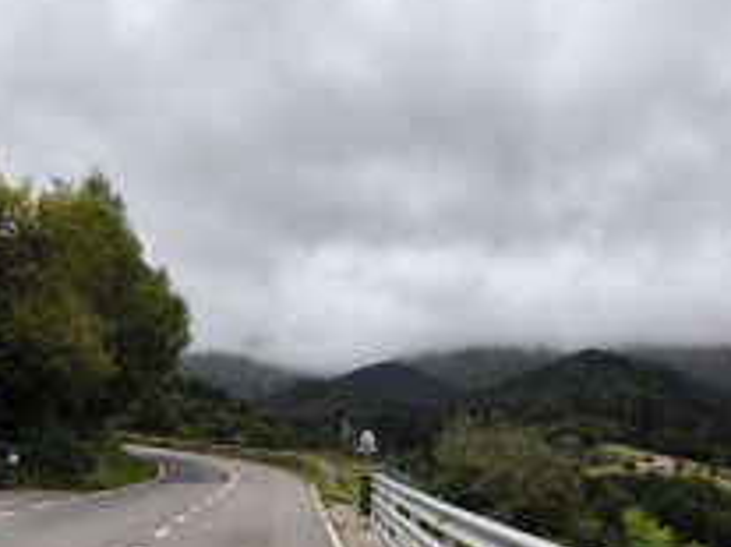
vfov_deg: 45.4
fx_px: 612
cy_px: 448
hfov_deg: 61.2
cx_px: 438
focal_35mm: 29
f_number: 2.2
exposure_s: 1/1854
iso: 50
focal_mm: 1.91
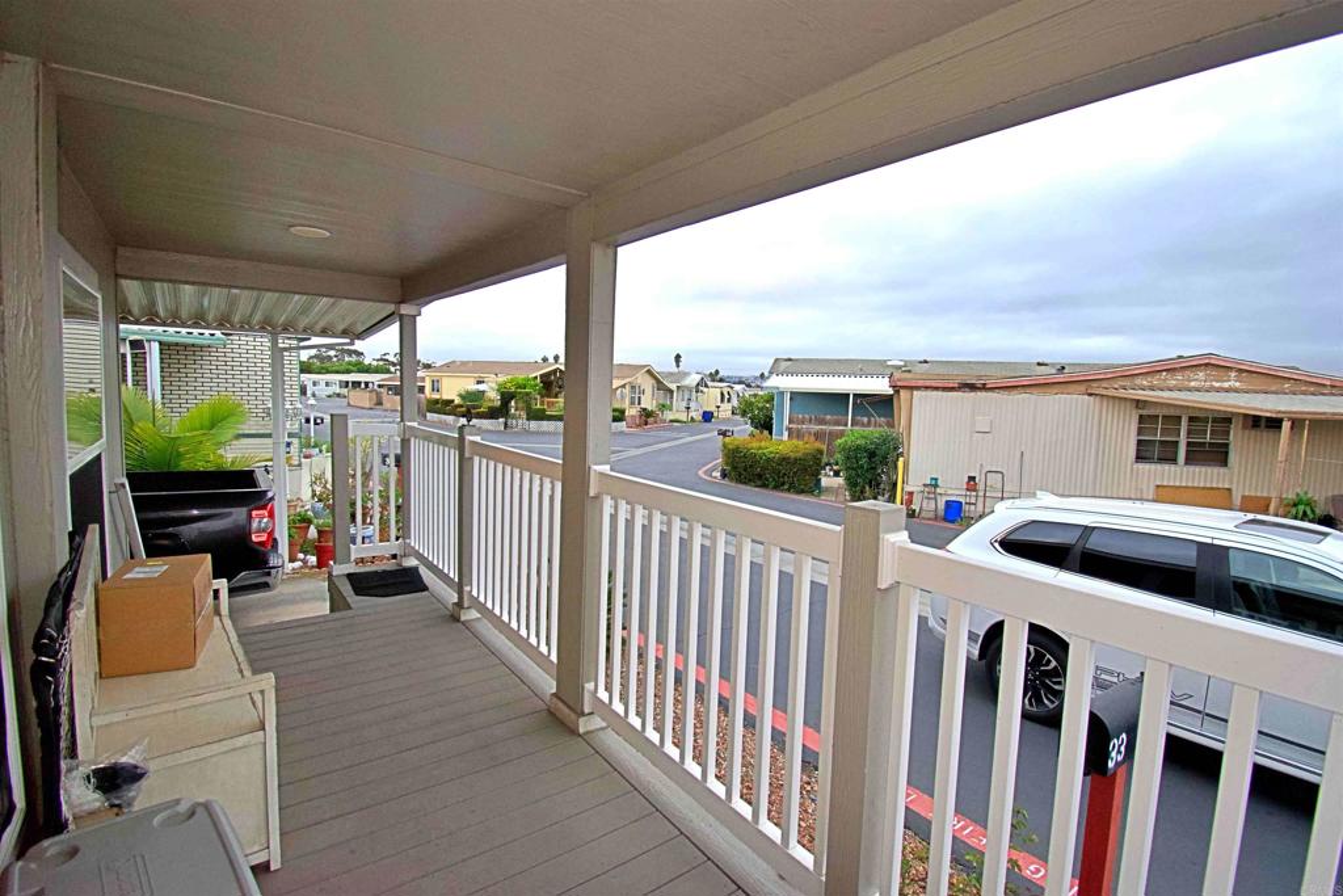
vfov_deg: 77.3
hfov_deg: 100.4
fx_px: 560
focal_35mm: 15
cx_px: 672
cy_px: 448
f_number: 4.5
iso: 1000
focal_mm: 10
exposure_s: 1/125
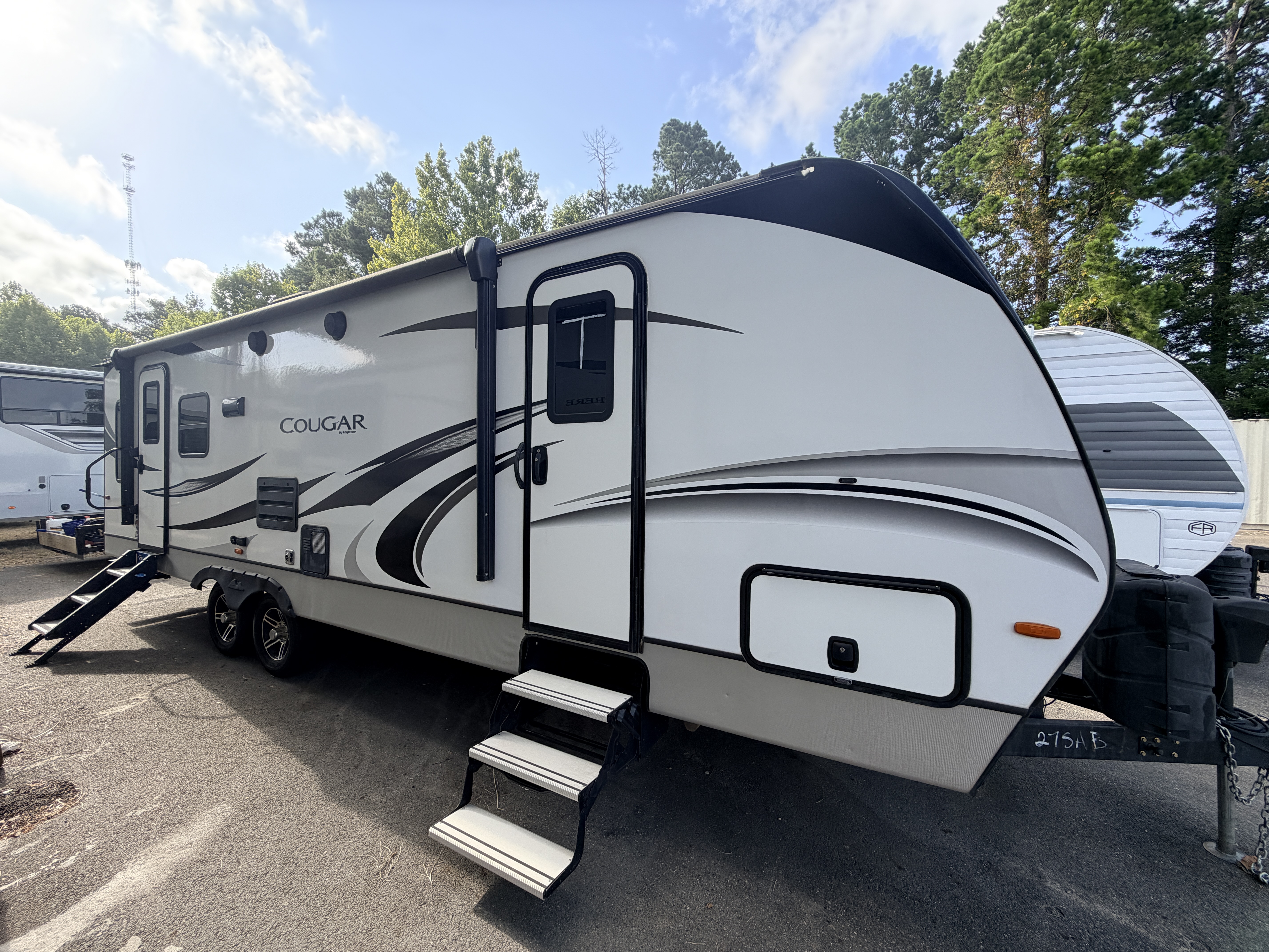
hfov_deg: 102.1
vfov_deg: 85.7
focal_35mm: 14
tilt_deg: -3.3
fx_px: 513
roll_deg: +0.0
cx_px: 634
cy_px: 476
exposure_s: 1/502
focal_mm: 2.22
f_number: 2.2
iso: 64
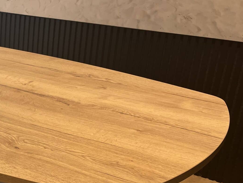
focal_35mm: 64
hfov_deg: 27.4
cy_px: 142
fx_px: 449
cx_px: -32
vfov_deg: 22.7
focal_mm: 5.1
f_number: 1.6
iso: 100
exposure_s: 1/100
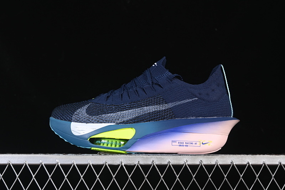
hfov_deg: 27.0
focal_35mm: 75
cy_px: 95
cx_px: 142
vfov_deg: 18.2
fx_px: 594
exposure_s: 1/60
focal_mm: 50
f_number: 6.3
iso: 160
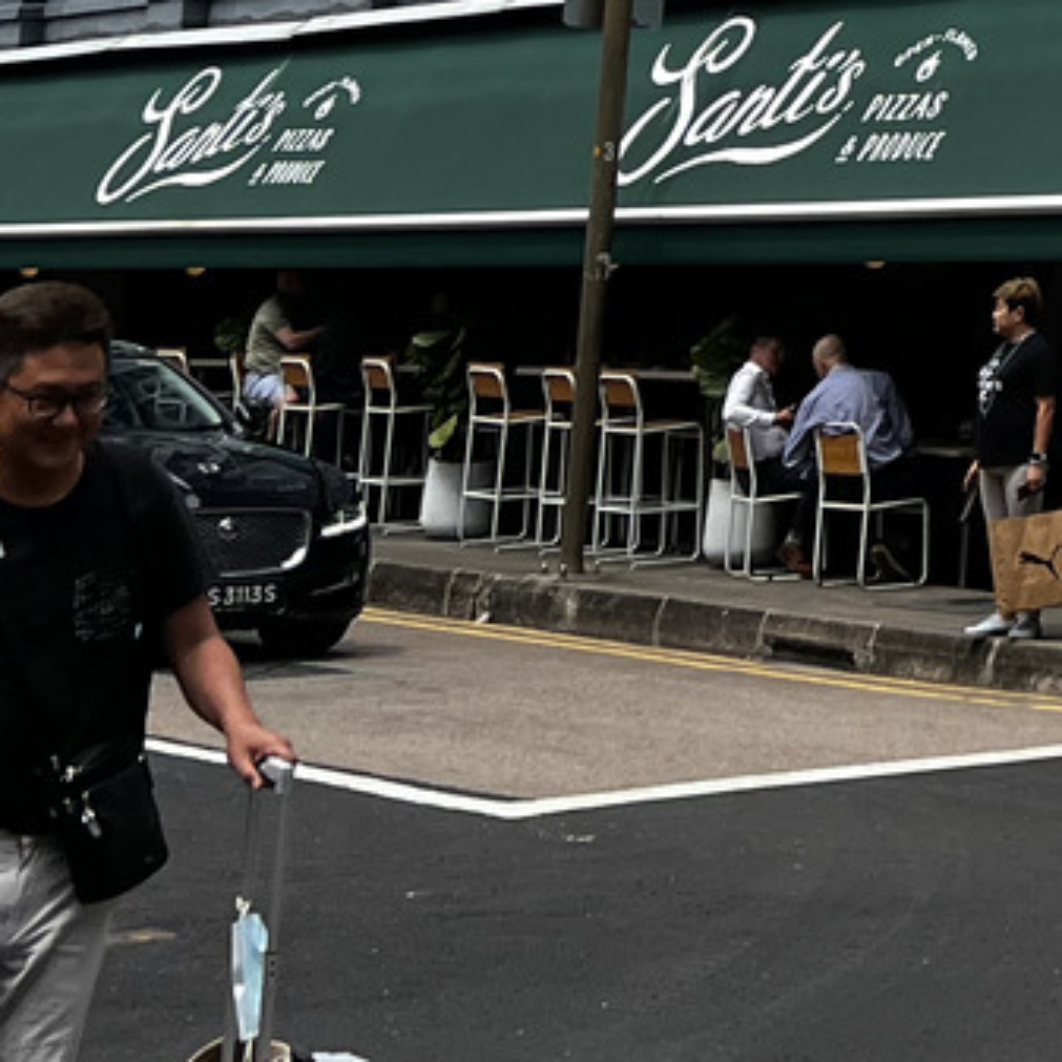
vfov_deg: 14.7
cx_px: 1705
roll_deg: +0.3
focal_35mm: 109
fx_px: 3783
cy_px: -621
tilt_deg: +12.6
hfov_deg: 14.6
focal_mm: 5.7
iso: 50
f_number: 1.5
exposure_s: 1/3257
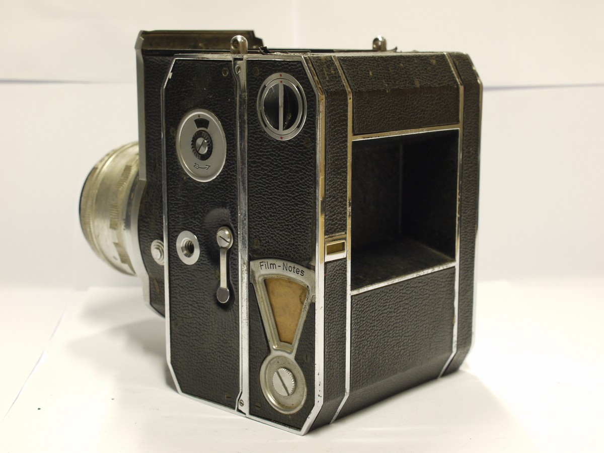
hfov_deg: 32.2
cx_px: 302
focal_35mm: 60
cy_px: 226
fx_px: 1047
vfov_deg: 24.4
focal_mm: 30
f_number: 8
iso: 400
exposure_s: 1/8
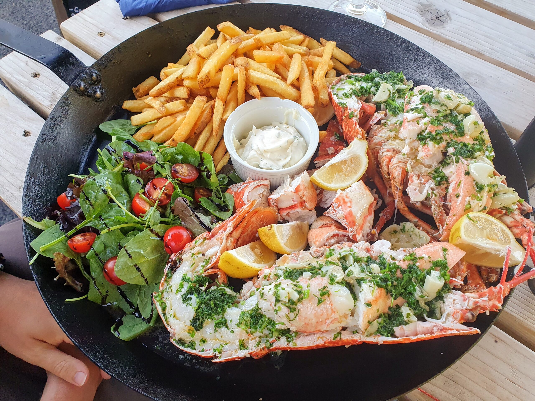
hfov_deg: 67.3
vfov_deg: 53.1
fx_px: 402
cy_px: 200
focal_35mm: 26
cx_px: 268
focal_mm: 4.32
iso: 125
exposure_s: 1/100
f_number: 2.4
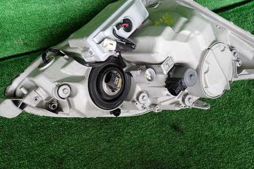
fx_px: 282
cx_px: 140
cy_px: 63
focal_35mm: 40
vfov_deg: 33.2
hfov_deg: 48.4
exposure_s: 1/80
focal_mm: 5.4
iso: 100
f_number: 2.3
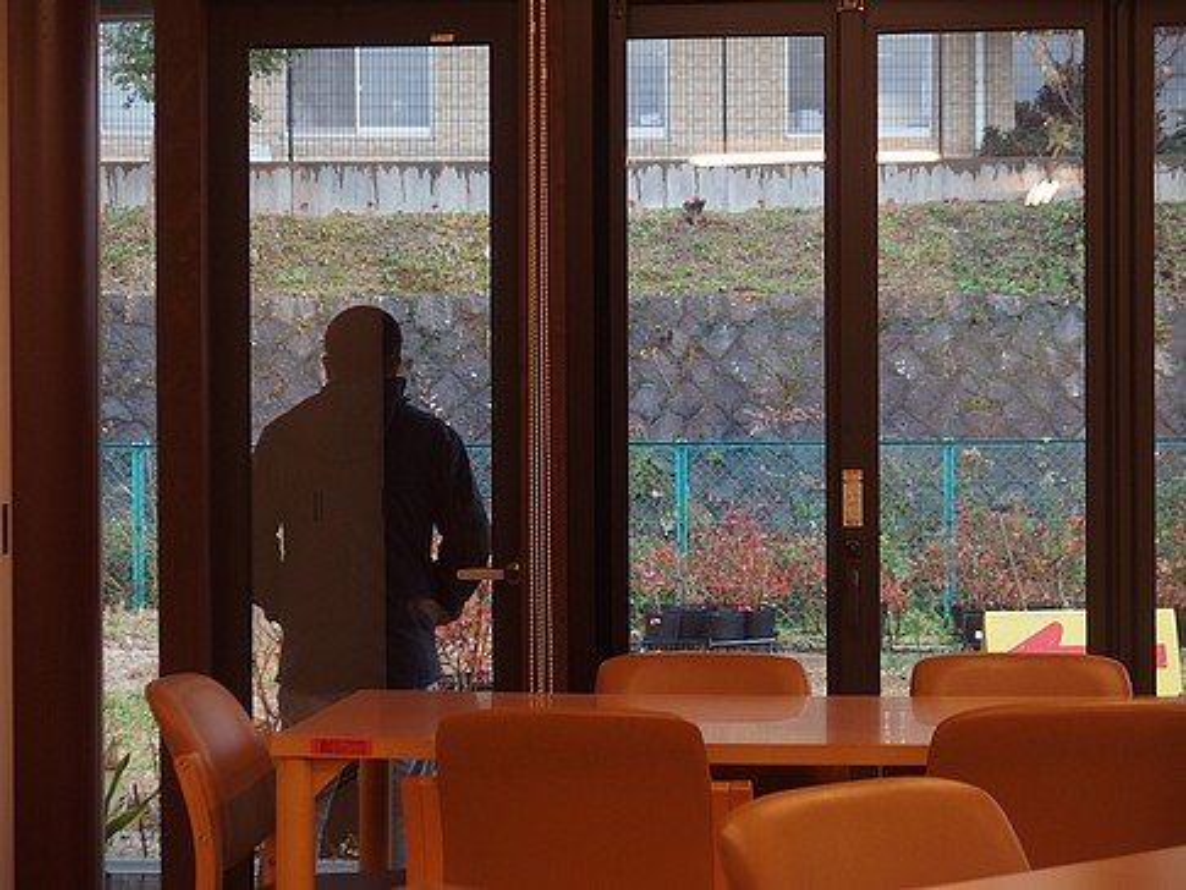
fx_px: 3016
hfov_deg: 22.2
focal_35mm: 88
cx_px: 593
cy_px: 445
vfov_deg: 16.8
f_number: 2.5
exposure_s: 1/60
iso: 100
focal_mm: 15.9
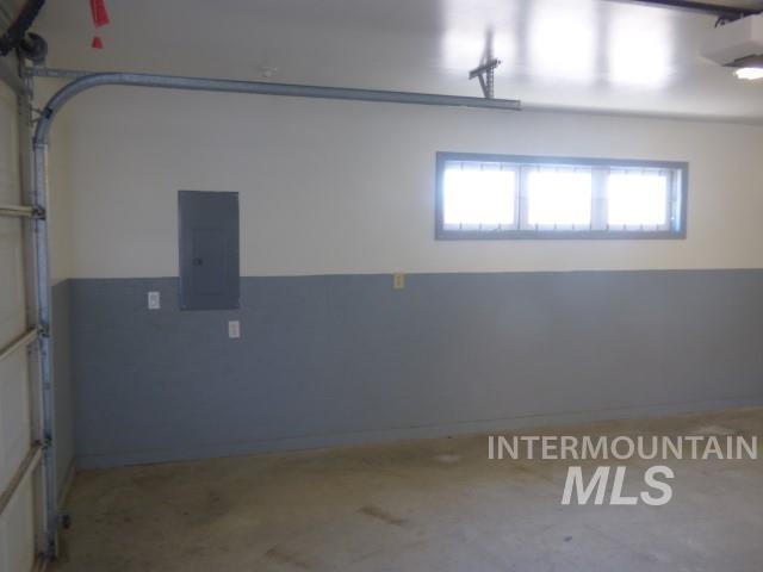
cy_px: 286
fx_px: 683
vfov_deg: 45.4
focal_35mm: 31
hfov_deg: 58.4
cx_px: 382
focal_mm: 5.53
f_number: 3.3
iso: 100
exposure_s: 1/20
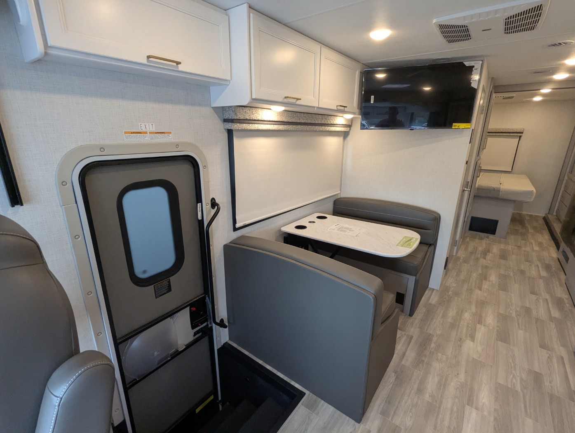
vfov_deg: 78.2
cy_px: 216
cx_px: 288
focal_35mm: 16
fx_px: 266
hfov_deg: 94.4
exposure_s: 1/144
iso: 290
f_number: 2.2
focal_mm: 2.35
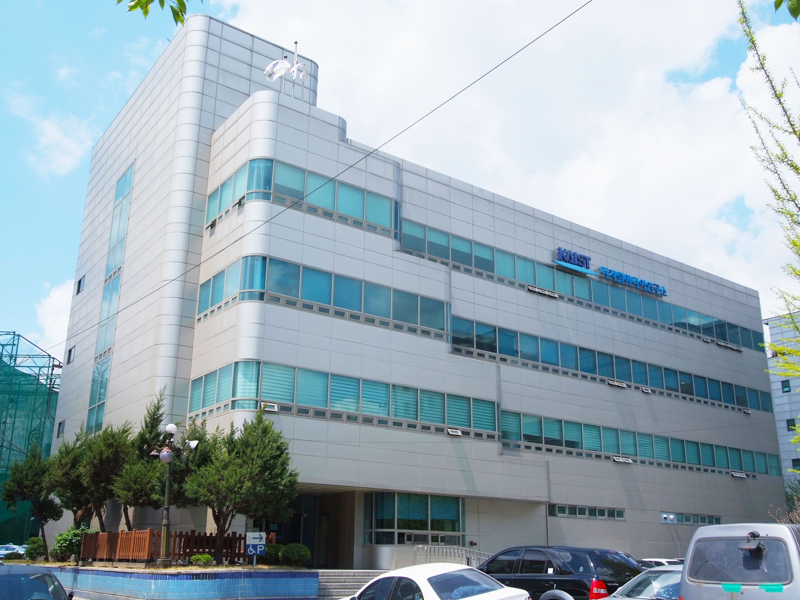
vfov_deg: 44.2
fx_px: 740
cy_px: 305
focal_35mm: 32
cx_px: 404
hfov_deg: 56.8
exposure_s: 1/200
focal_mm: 19
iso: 100
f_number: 9
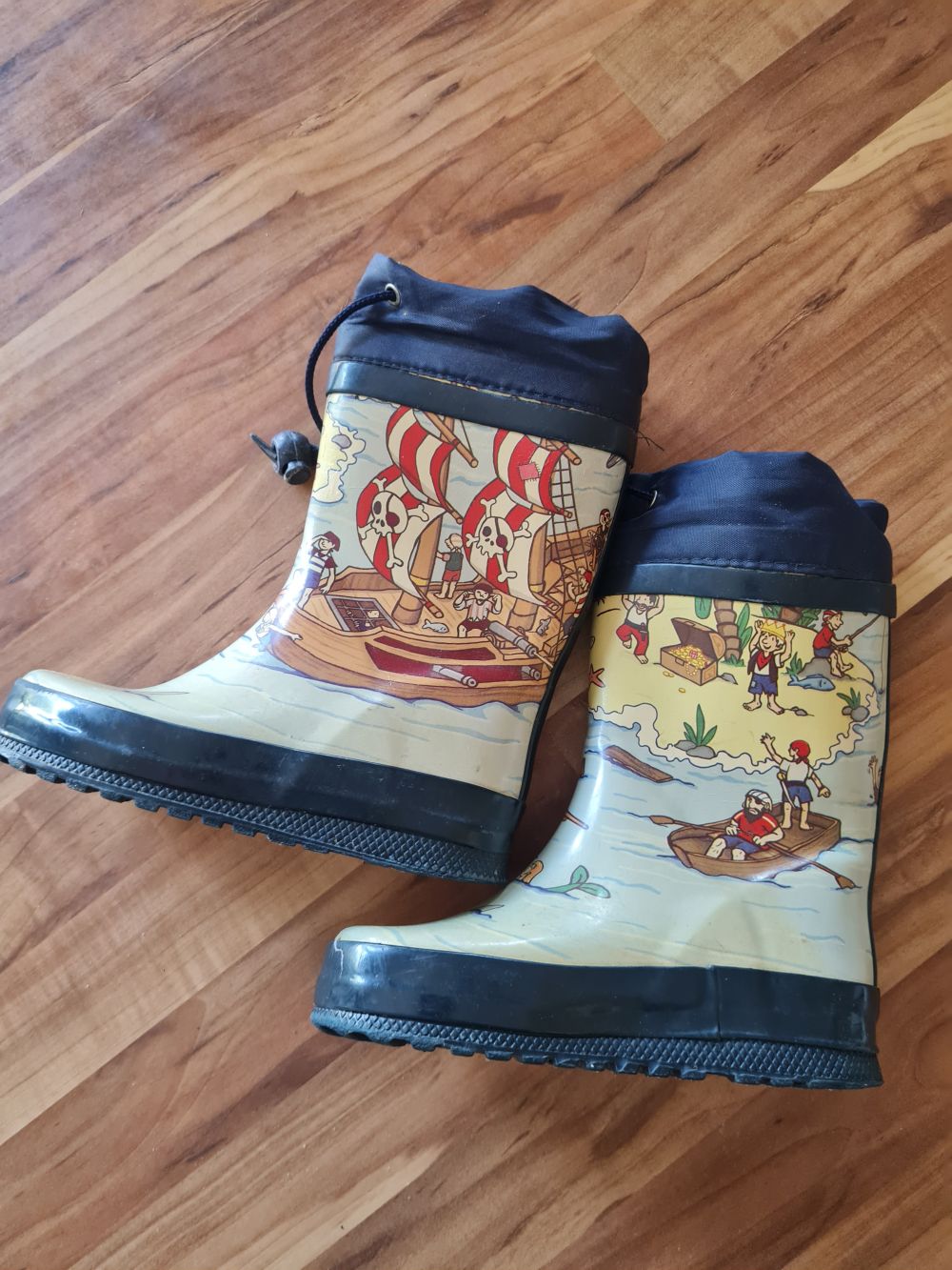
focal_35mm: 26
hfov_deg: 53.1
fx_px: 953
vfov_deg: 67.3
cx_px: 476
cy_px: 635
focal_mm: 5.4
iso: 320
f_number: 1.8
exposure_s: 1/50
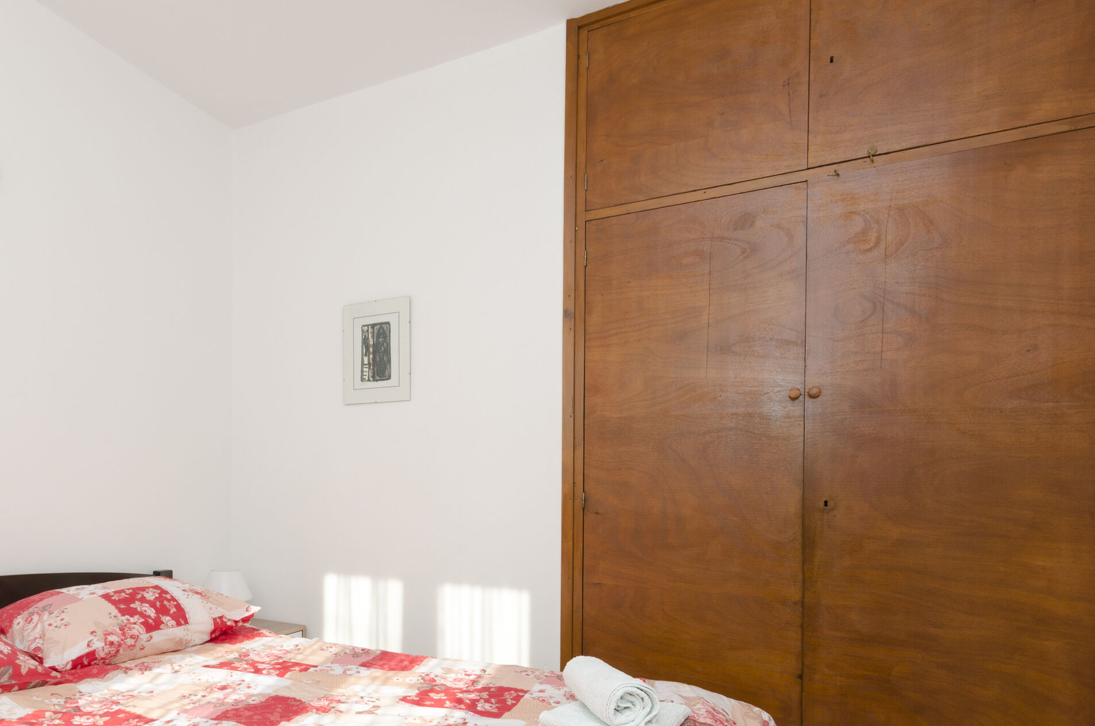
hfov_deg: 76.1
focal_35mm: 22
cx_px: 363
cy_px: 486
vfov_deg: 55.8
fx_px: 668
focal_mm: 10
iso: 200
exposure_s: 1/200
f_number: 8
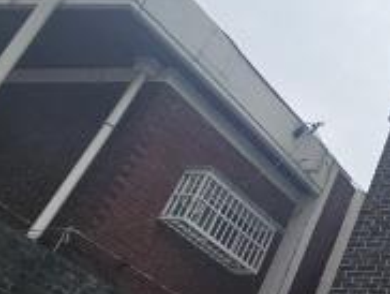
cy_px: 242
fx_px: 643
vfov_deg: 25.2
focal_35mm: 57
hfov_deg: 19.7
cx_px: 765
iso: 50
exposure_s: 1/1235
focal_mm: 2.2
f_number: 2.2
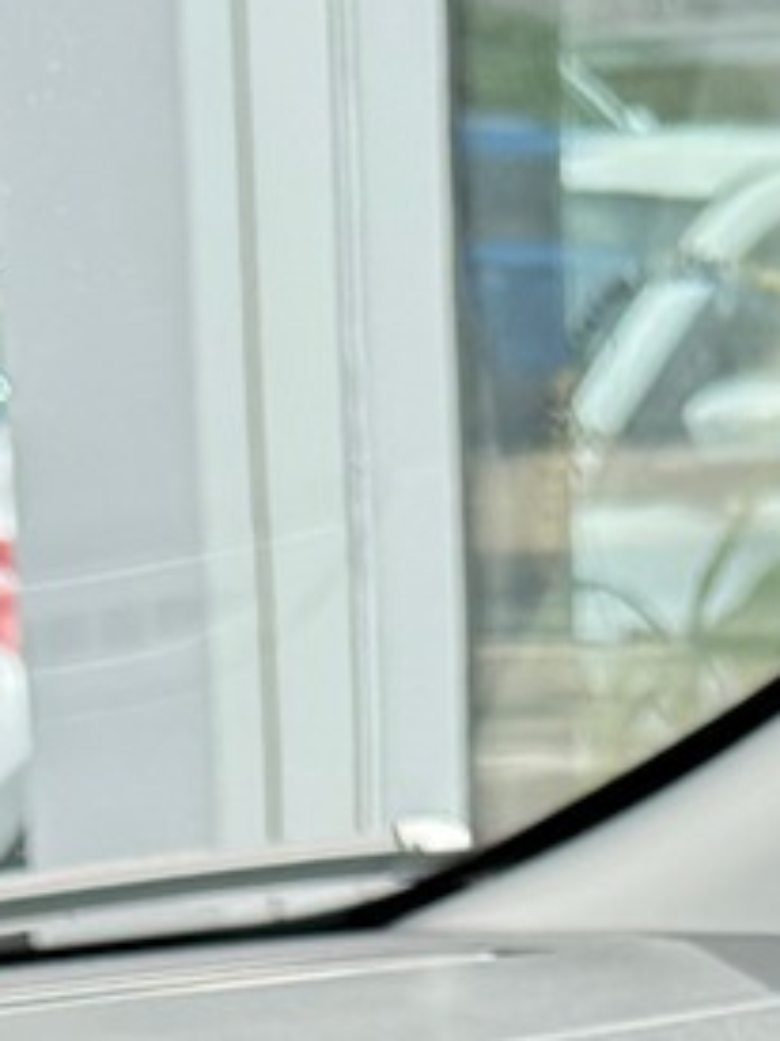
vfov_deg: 10.0
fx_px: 5292
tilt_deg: -21.3
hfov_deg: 8.4
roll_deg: +0.9
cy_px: 2411
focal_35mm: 176
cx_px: 511
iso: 100
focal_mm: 6.76
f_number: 1.78
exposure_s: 1/481
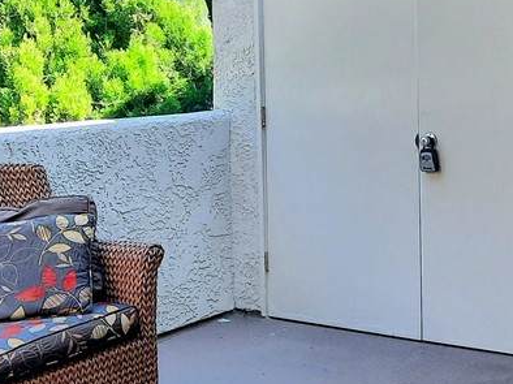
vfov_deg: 22.3
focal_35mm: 65
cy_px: 89
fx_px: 963
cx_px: 410
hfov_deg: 29.2
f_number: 2
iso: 50
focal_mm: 4.6
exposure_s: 1/480
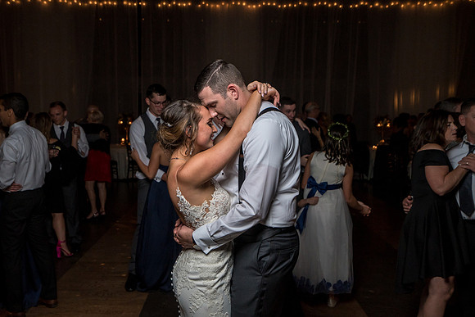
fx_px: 507
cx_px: 215
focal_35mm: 38
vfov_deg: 34.7
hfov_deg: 50.2
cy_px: 157
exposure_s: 1/200
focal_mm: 35
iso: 2000
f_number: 4
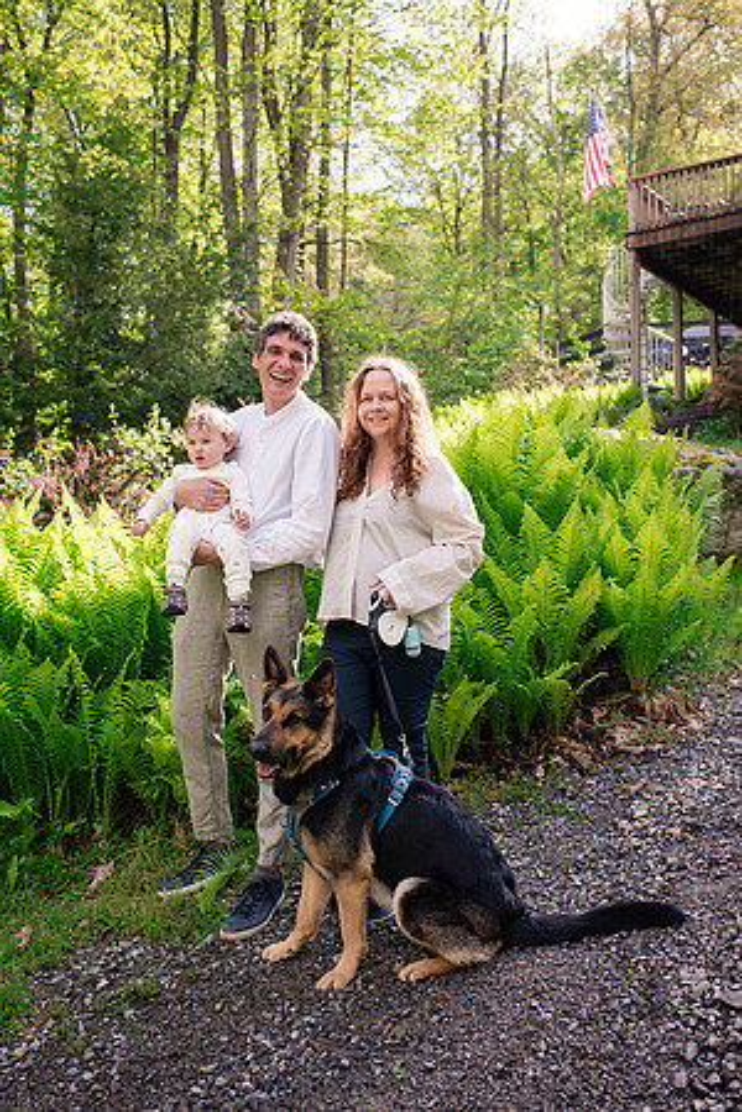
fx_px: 1082
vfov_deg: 54.4
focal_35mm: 35
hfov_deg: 37.9
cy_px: 556
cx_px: 371
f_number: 4.5
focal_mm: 35
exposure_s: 1/1250
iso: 800
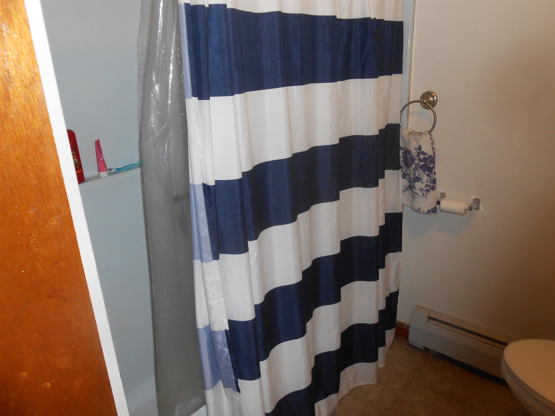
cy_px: 208
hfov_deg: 67.3
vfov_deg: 53.1
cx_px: 278
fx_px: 417
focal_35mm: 26
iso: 200
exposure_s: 1/25
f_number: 3.5
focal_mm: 4.6
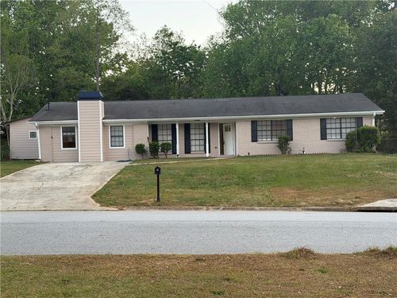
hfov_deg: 39.7
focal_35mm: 48
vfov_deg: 30.3
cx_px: 198
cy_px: 149
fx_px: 550
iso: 125
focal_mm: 6.76
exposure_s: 1/213
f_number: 1.78
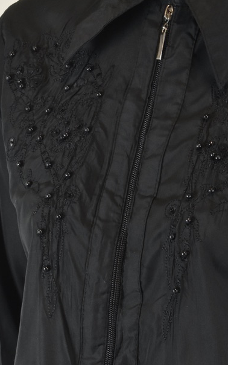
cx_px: 168
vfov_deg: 13.9
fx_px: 1501
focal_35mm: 151
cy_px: 179
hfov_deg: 8.7
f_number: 16
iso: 1600
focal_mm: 55
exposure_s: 1/20
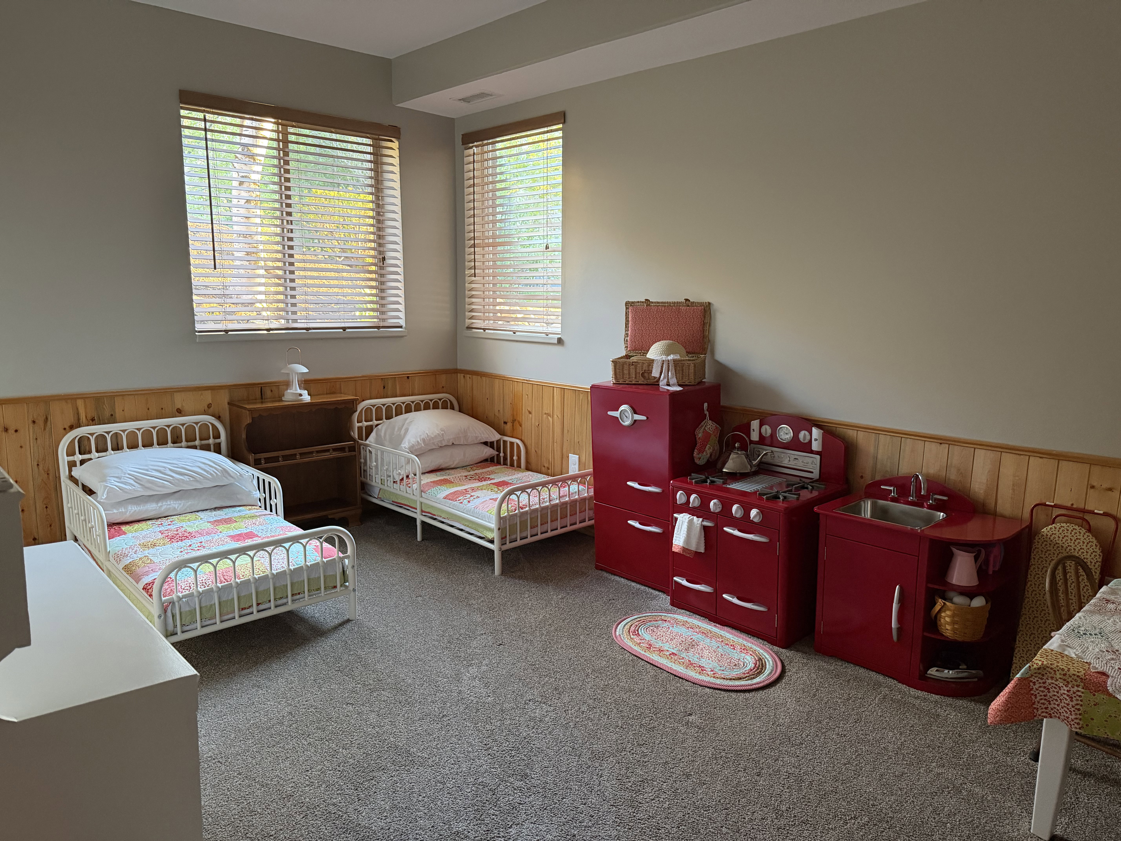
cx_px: 560
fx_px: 777
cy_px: 420
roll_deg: -0.2
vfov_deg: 56.8
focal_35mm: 24
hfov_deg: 71.6
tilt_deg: -10.5
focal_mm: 6.76
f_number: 1.78
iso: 640
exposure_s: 1/40
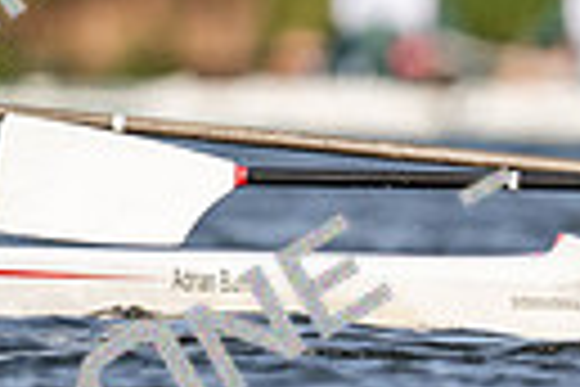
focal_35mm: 2691
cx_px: 1142
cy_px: 164
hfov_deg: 0.8
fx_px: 43352
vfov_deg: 0.5
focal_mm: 600
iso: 250
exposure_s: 1/2500
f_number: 4
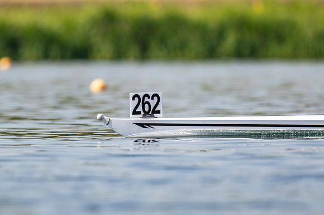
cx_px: 162
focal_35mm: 900
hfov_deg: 2.3
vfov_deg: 1.5
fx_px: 8095
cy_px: 108
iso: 160
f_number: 5
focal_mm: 600
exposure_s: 1/2500
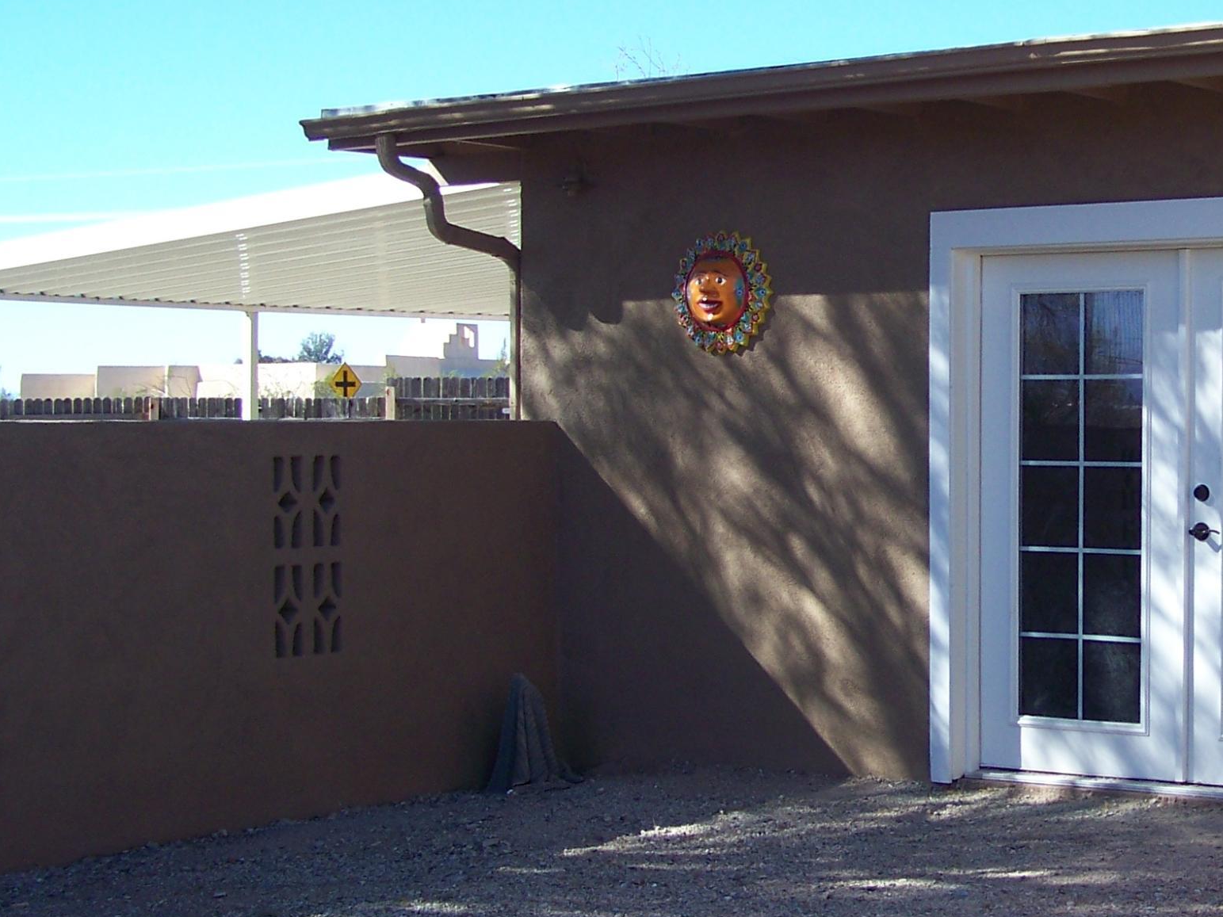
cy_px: 422
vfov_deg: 21.0
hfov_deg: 27.0
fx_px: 2473
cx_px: 1047
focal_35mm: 70
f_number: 2.8
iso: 64
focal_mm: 5.85
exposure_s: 1/400
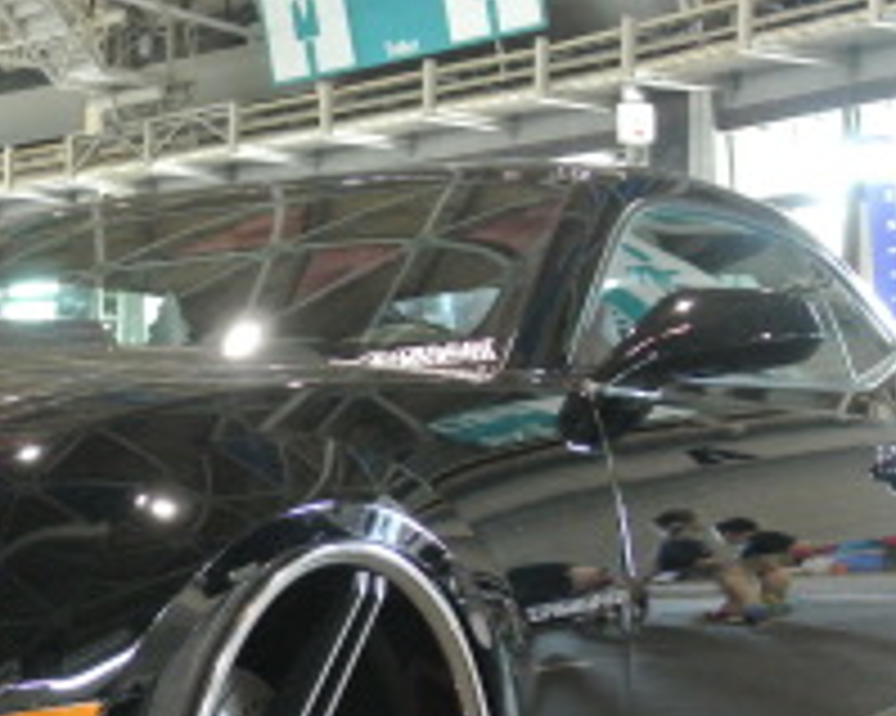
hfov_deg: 21.5
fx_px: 2253
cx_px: -50
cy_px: 680
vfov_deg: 17.7
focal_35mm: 85
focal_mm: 12.7
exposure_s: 1/30
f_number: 3.8
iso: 1800
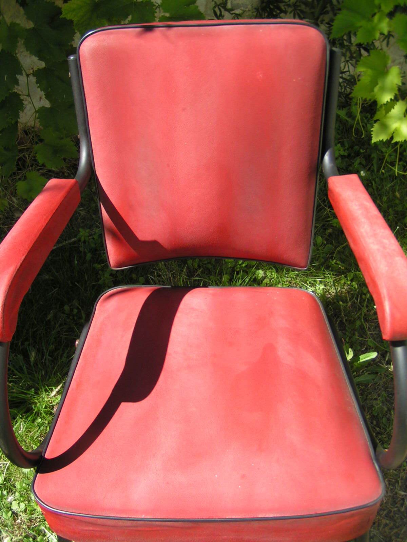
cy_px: 271
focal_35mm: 38
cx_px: 204
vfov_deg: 49.0
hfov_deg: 37.7
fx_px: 596
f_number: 2.8
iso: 50
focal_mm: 5.8
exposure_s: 1/400
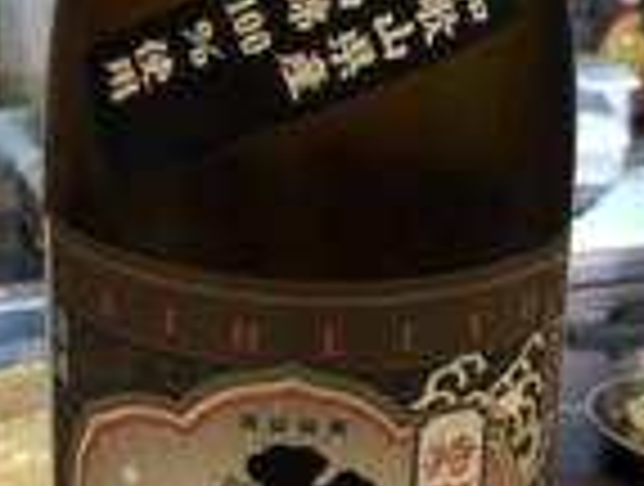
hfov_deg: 22.2
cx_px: 279
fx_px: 1641
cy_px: 248
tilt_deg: -18.6
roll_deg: -0.8
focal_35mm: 88
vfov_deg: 16.9
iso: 50
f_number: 1.8
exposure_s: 1/15
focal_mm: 4
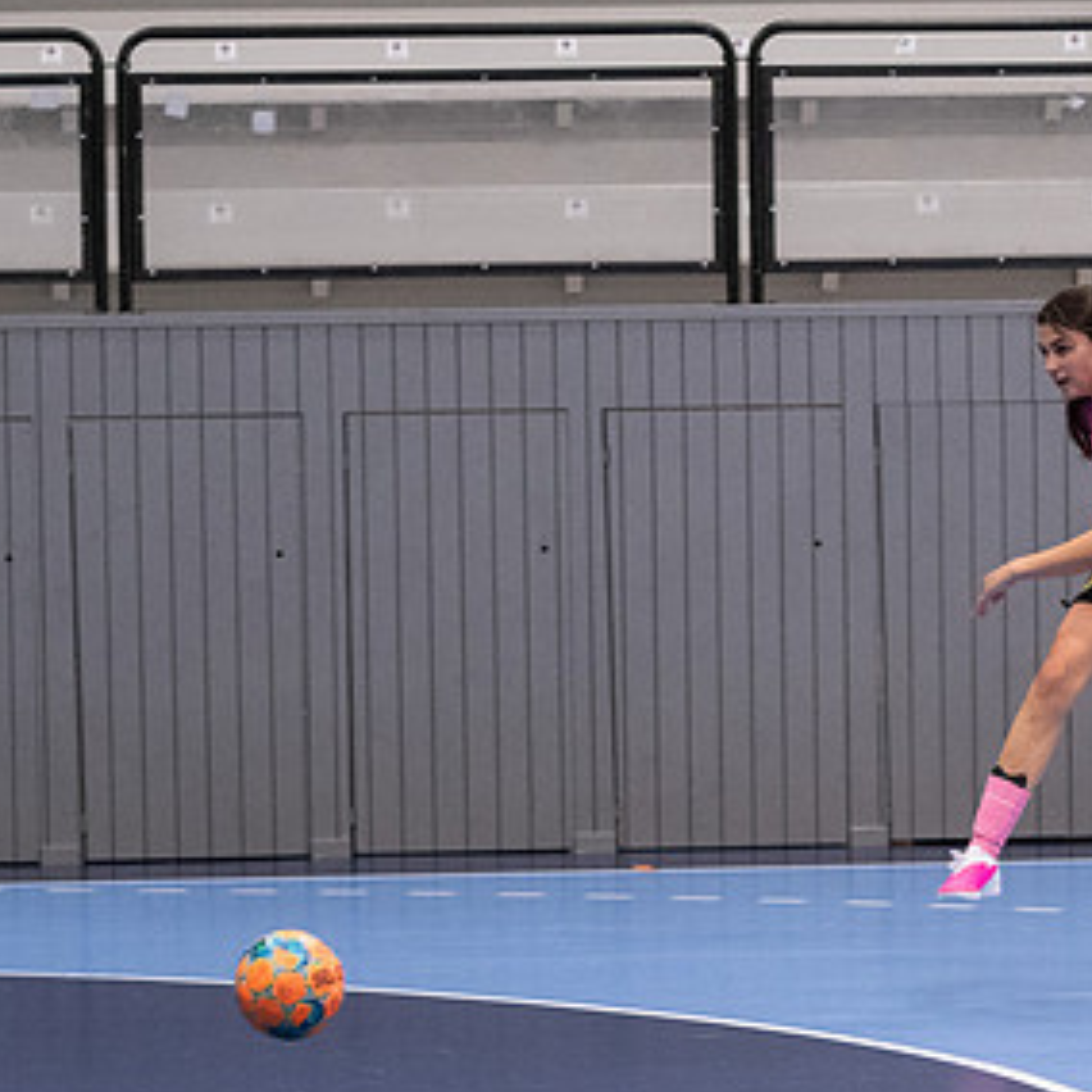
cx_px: 1023
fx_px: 6638
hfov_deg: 9.4
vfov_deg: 9.4
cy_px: 721
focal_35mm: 186
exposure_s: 1/640
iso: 4000
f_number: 3.2
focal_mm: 70
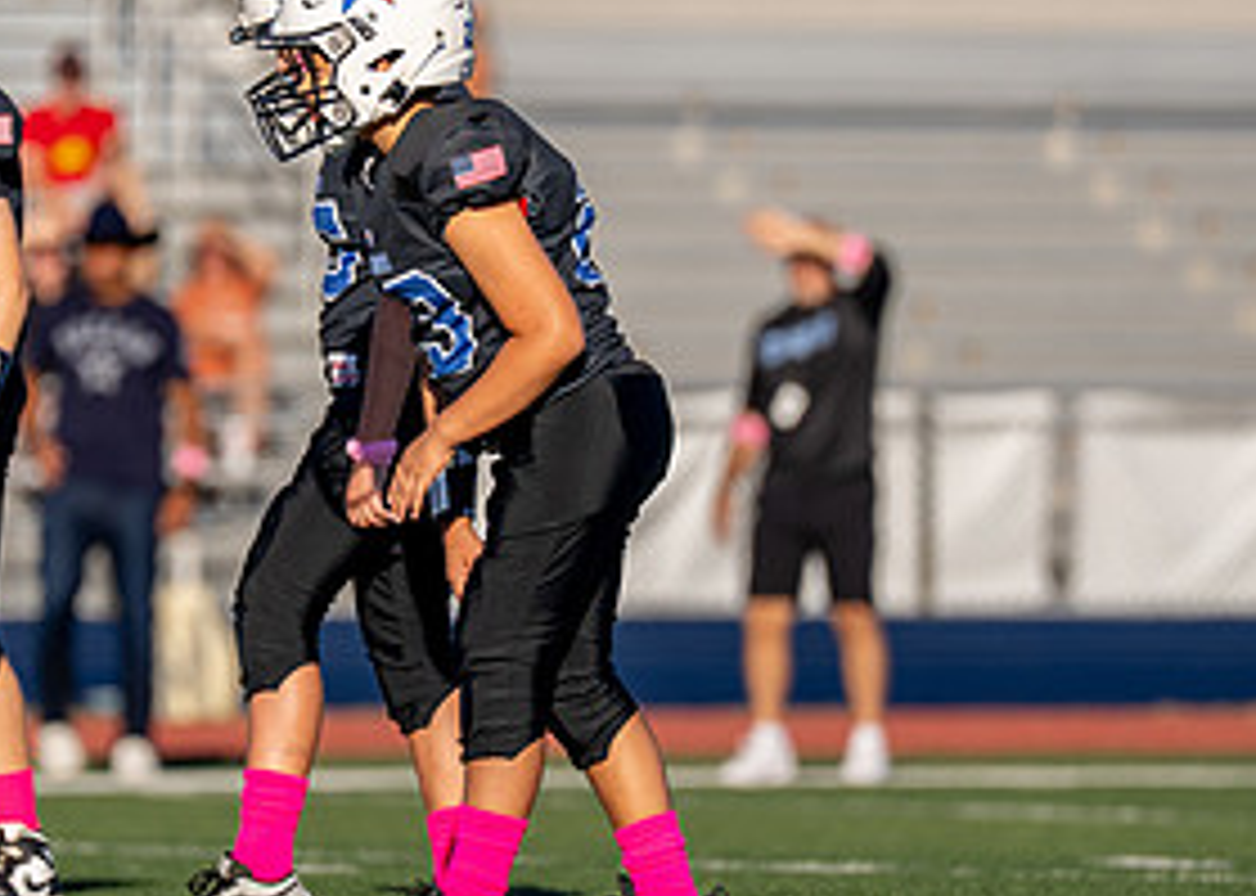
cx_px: 452
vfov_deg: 2.8
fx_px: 18184
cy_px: 402
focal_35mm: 510
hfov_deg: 4.0
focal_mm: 200
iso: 160
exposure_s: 1/5000
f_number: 2.8
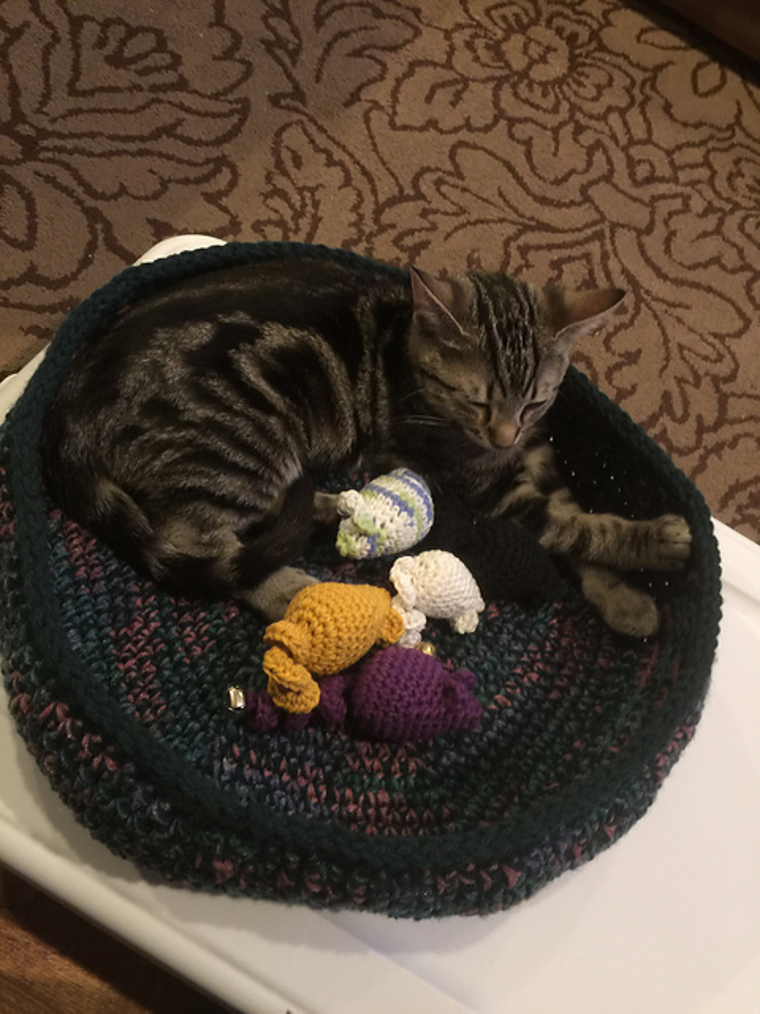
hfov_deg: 48.2
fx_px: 849
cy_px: 507
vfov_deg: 61.7
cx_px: 380
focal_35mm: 29
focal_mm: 4.15
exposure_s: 1/4
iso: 80
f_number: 2.2
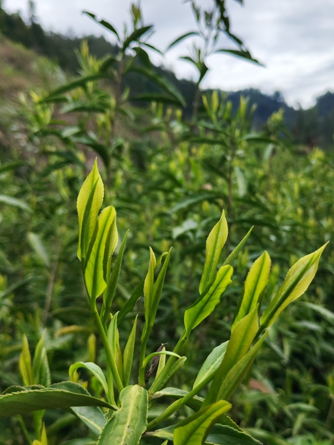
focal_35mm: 39
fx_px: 502
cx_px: 213
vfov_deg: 47.9
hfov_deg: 36.6
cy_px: 218
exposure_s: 1/2600
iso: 50
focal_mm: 5.52
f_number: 1.95
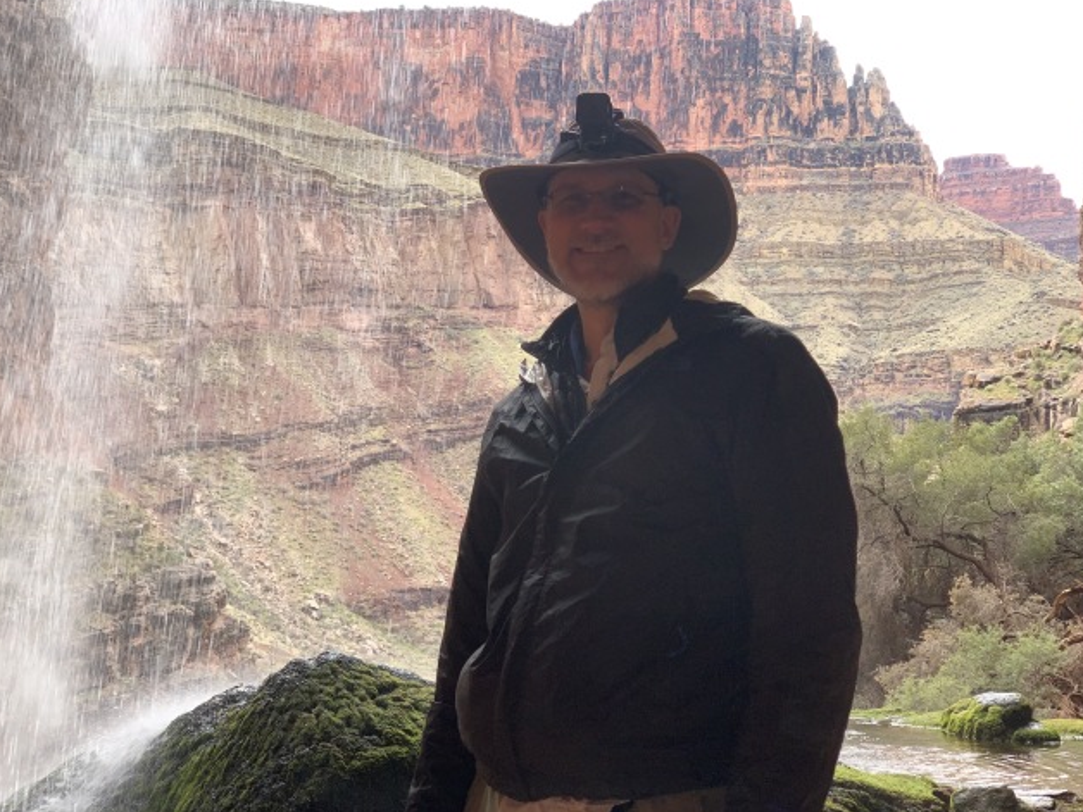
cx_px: 543
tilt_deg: +6.2
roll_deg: -0.3
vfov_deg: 27.5
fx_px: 1658
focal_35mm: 53
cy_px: 402
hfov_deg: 36.2
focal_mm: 6
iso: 25
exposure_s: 1/122
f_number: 2.4
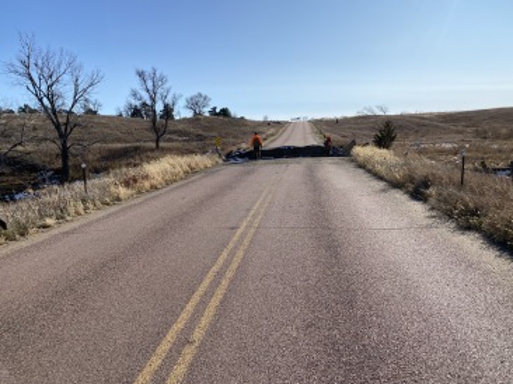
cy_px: 192
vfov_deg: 53.0
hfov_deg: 67.3
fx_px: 385
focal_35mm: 26
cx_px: 256
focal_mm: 4.25
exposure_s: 1/5025
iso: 32
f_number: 1.8
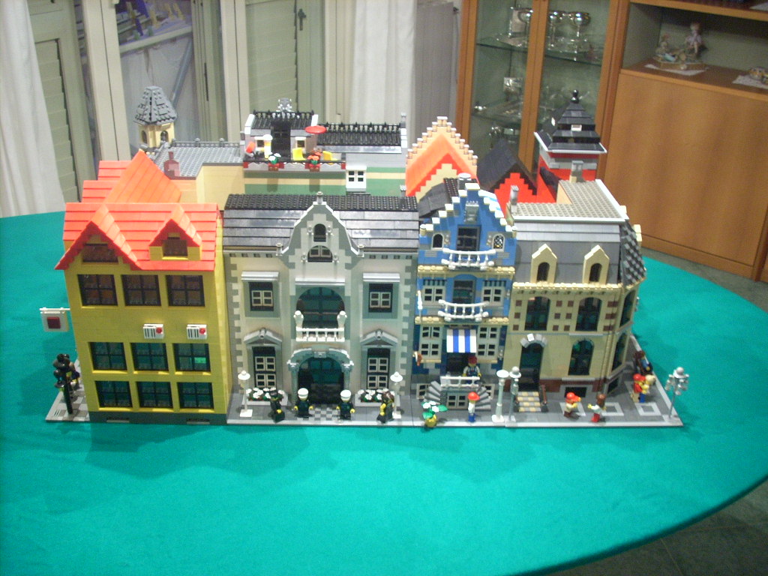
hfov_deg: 50.1
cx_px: 384
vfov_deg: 38.7
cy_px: 288
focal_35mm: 37
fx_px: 821
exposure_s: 1/4
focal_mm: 6.2
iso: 227
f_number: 2.8
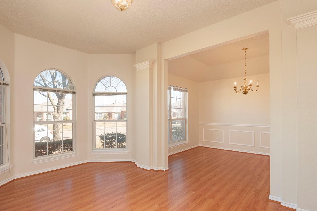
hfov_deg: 86.7
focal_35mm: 19
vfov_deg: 64.5
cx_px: 145
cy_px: 114
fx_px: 167
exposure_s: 1/6
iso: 100
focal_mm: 16
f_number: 7.1
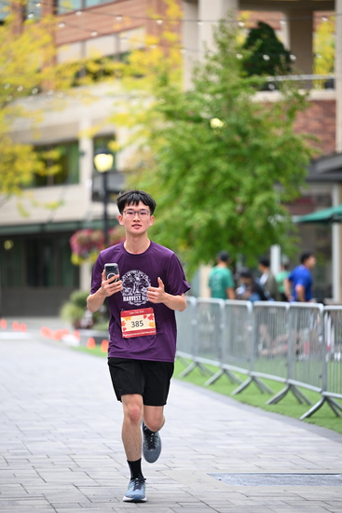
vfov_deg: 13.7
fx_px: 2136
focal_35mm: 150
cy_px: 256
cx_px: 171
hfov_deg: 9.2
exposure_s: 1/1600
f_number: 2.8
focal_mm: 150
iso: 640
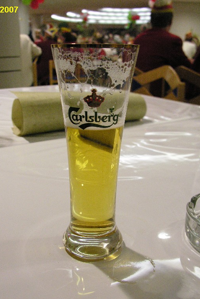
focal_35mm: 38
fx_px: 316
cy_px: 153
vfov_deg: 50.7
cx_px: 88
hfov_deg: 35.0
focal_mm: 8.9
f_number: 3.2
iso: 400
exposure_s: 1/54.2
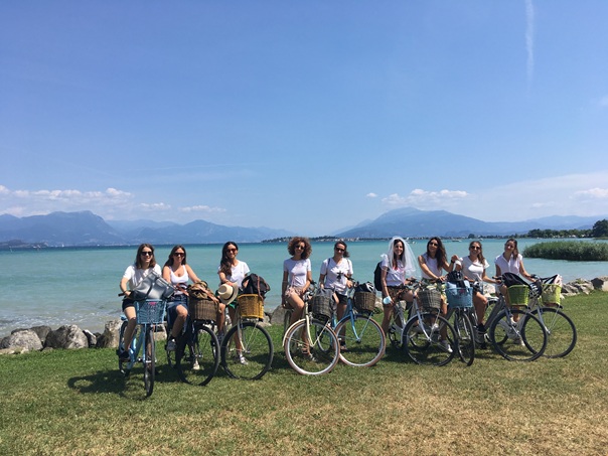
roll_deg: +0.6
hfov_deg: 61.7
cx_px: 304
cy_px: 228
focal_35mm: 29
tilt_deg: +0.9
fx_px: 509
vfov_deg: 48.2
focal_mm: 4.15
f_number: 2.2
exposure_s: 1/1789
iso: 25
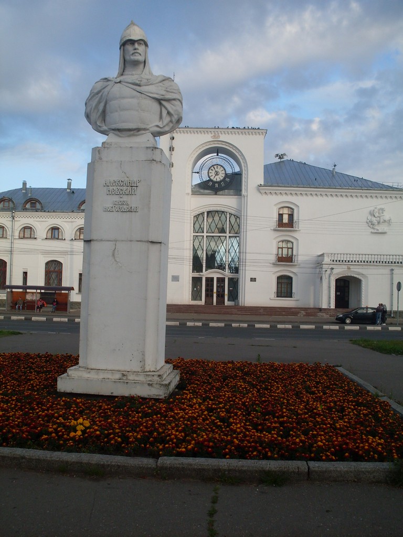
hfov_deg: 37.7
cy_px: 268
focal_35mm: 38
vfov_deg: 49.0
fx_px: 590
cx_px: 202
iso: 80
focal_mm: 6.3
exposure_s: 1/90
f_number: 8.4
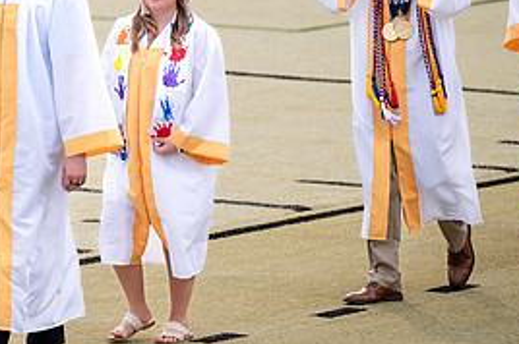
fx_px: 7876
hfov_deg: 3.8
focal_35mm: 547
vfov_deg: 2.5
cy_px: 50
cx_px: 117
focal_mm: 200
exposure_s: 1/500
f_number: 2.8
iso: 125
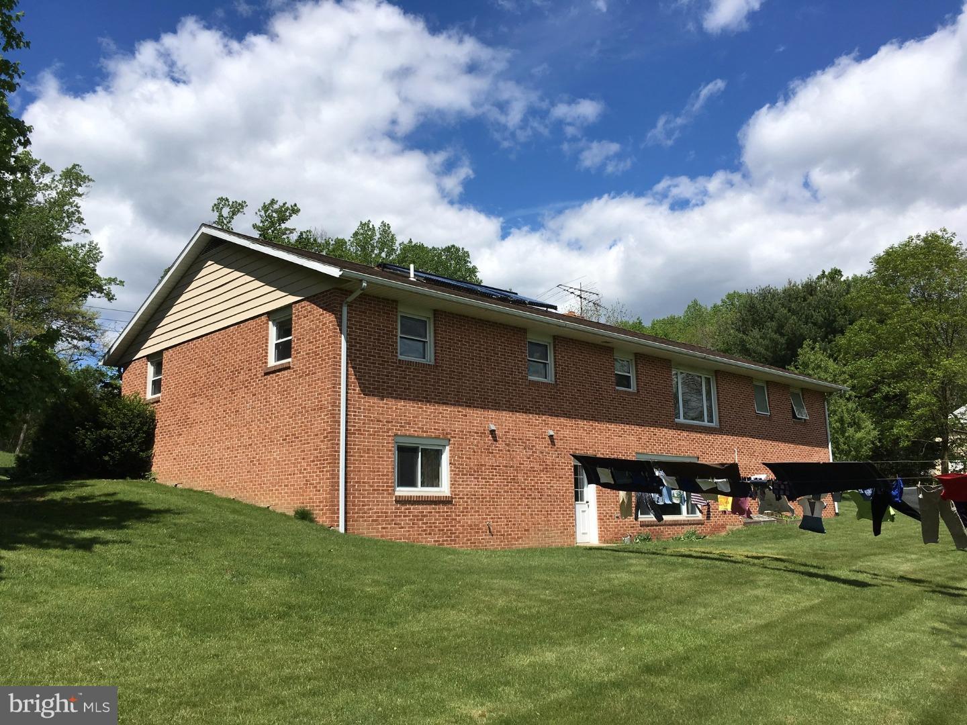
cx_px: 484
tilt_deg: +10.0
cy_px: 362
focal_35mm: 29
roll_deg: +1.3
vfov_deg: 48.2
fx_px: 810
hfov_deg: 61.7
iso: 25
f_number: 2.2
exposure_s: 1/2653
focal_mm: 4.15
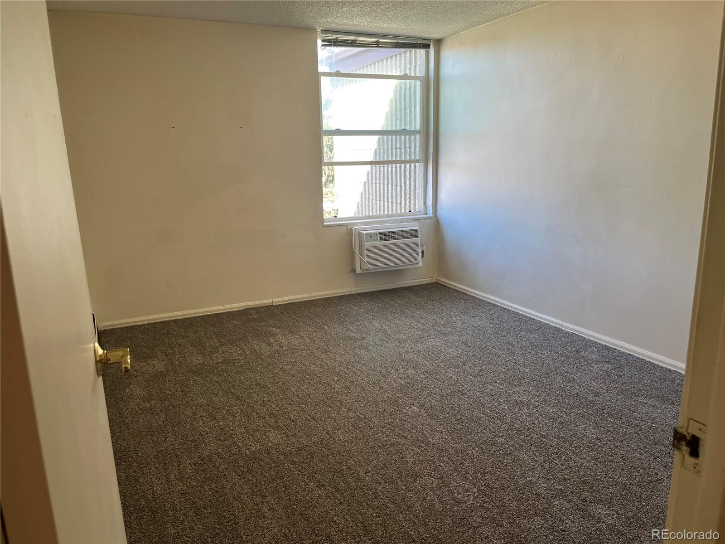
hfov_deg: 67.3
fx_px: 545
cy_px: 272
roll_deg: +0.2
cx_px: 362
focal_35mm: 26
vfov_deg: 53.1
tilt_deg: -11.6
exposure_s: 1/120
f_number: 1.6
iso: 80
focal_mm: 5.1
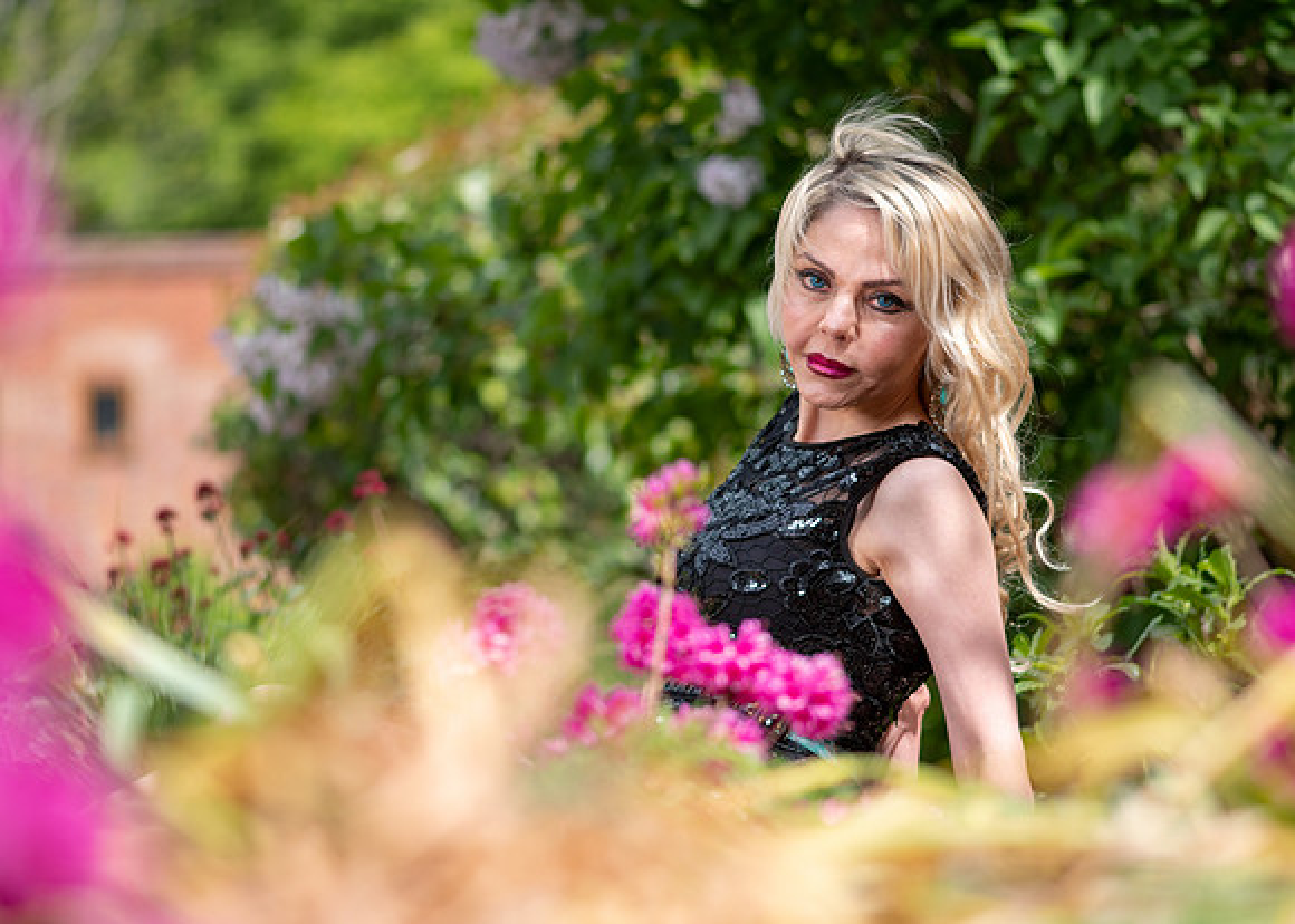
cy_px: 454
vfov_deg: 8.5
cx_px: 611
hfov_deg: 11.9
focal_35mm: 169
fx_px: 6205
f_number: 2.8
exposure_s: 1/1000
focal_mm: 105
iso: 80
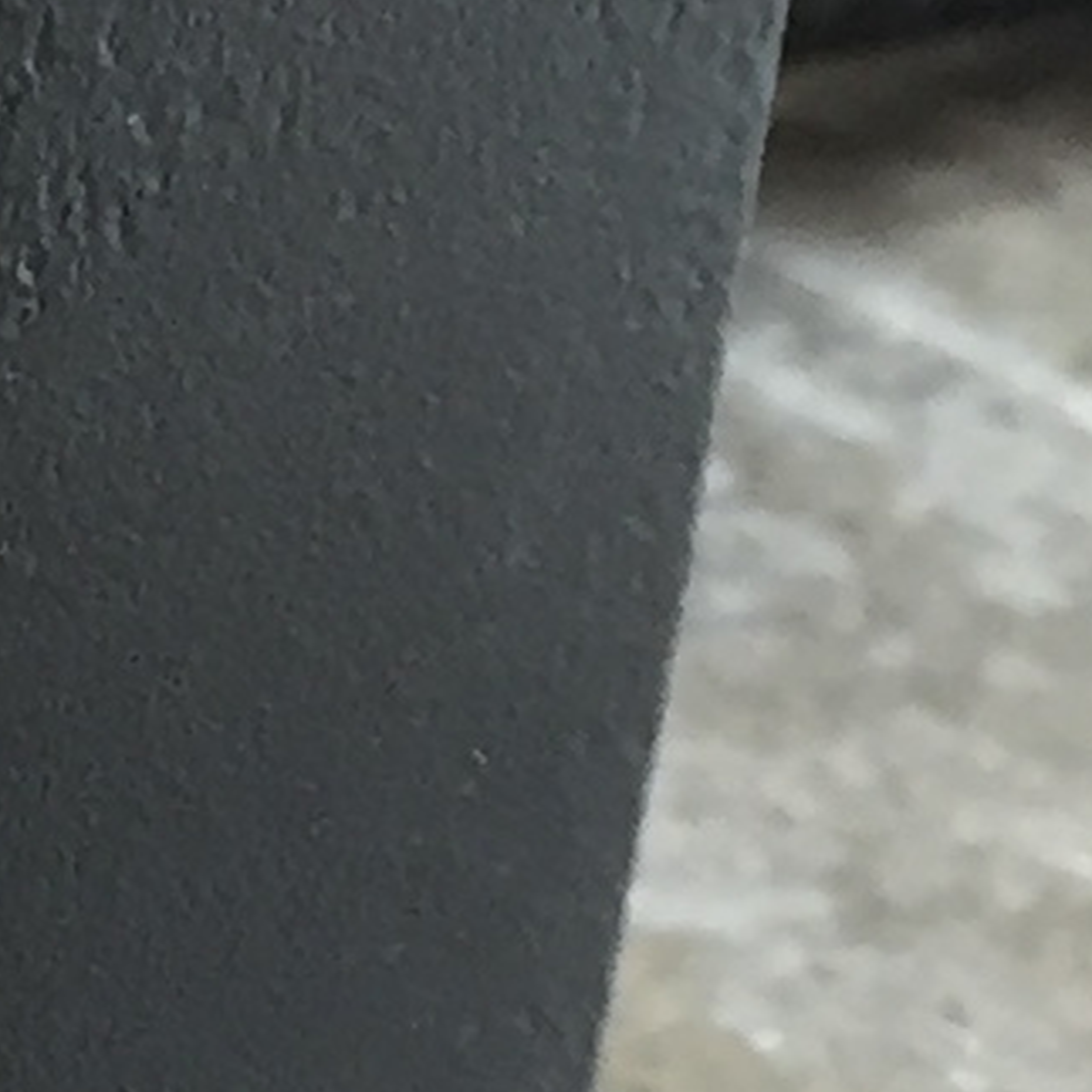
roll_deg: +1.7
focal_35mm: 259
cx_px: -1078
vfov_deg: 6.6
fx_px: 9244
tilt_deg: -28.6
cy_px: 2056
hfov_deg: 6.6
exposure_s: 1/33
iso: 80
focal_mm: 4.15
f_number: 2.2
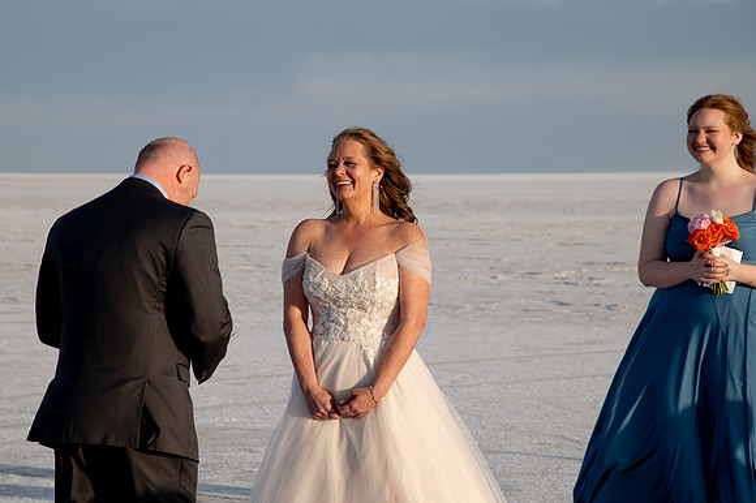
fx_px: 2669
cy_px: 252
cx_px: 329
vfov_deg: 10.8
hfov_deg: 16.1
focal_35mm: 127
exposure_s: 1/320
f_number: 8
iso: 200
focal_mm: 110
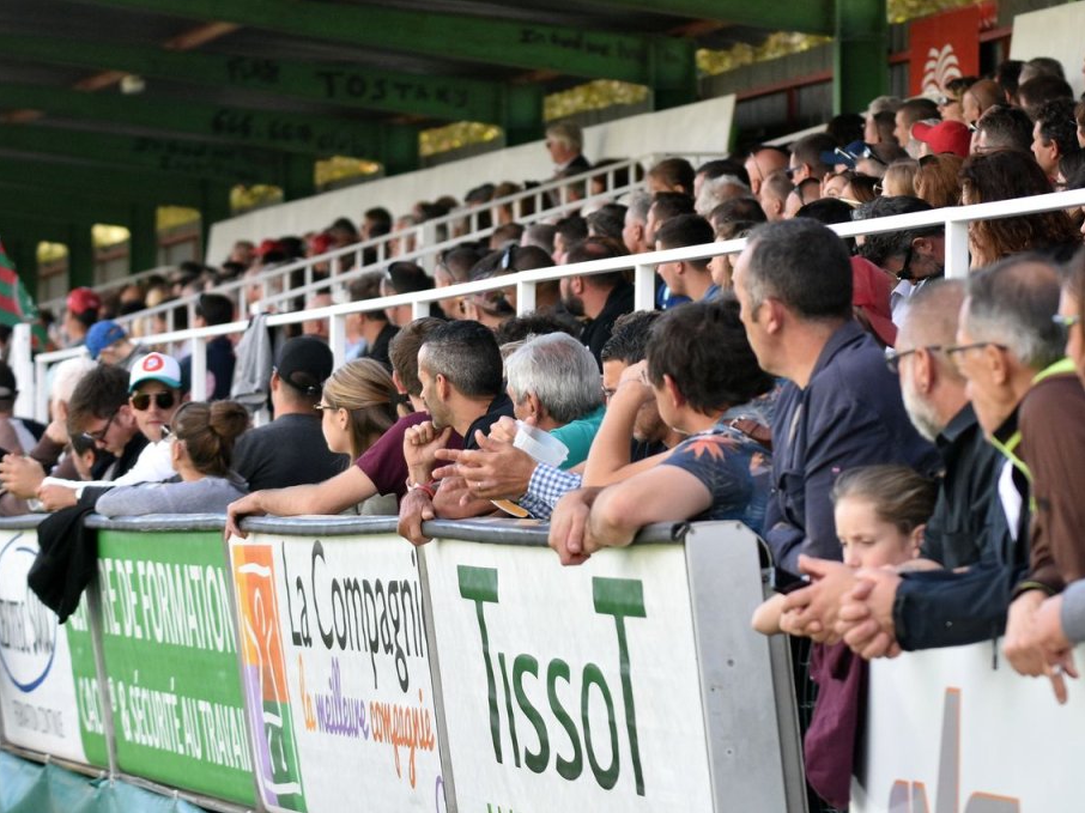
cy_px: 407
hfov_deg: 12.1
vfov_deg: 9.1
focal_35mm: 163
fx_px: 5108
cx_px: 532
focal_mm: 100
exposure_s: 1/1600
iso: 1000
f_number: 5
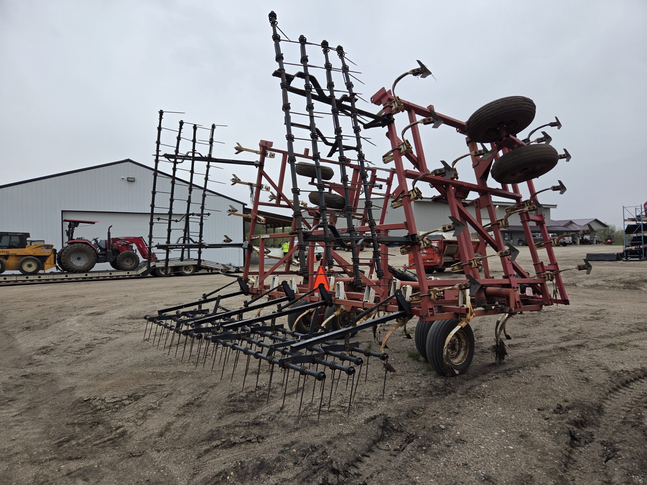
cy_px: 242
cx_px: 324
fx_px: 430
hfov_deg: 73.9
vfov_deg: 58.9
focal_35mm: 23
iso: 50
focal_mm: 5.4
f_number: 1.8
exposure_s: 1/180
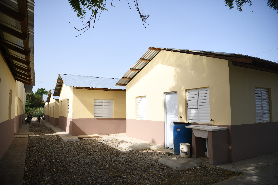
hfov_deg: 73.7
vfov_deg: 53.1
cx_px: 139
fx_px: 185
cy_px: 92
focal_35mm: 24
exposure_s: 1/1600
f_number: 2.8
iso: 100
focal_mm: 24
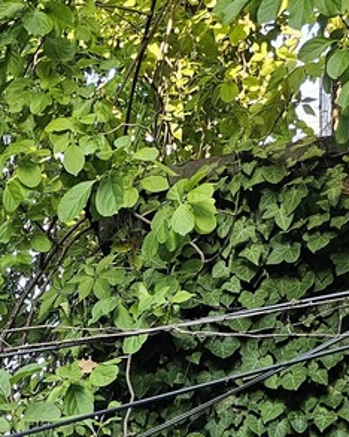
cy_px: 670
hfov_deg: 16.0
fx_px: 1189
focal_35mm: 92
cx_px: -73
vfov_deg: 18.3
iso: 320
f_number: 1.7
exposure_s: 1/170
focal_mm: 6.3
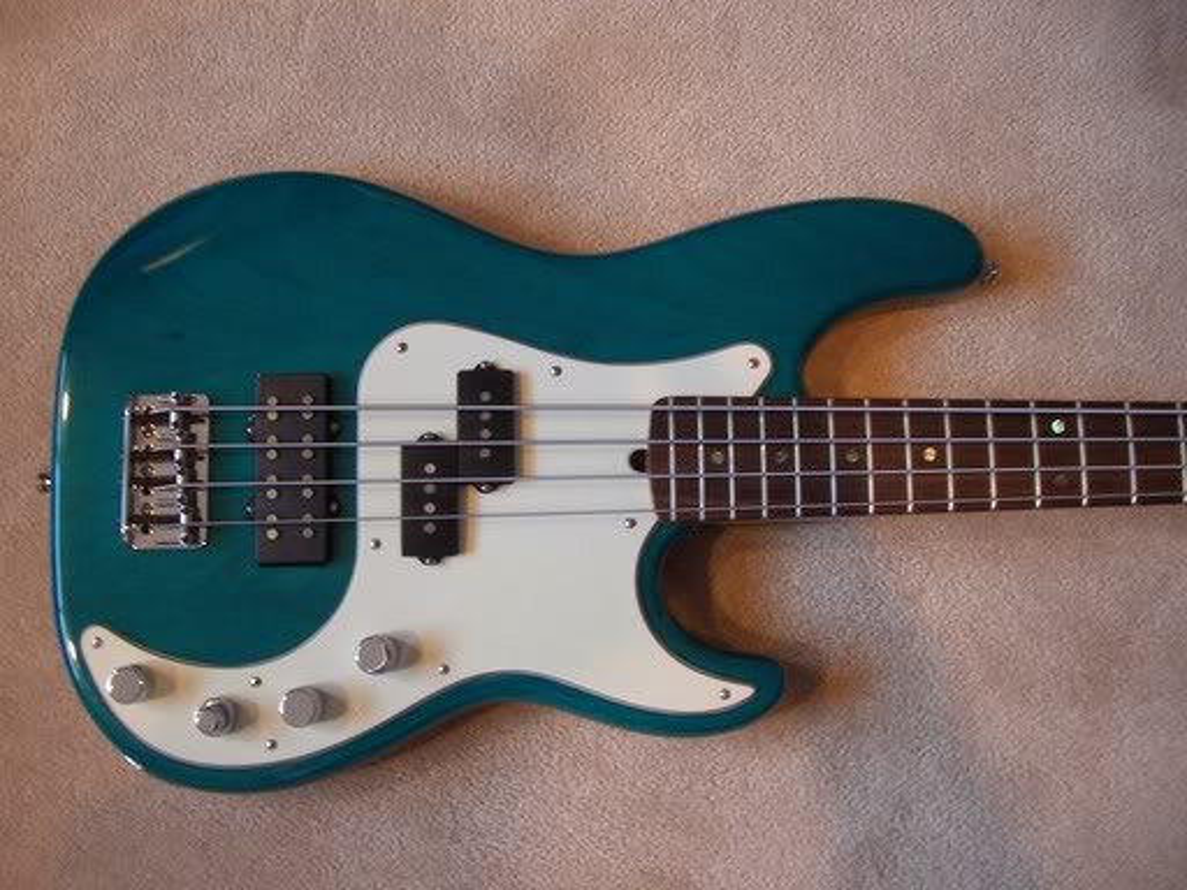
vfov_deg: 40.7
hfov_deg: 52.6
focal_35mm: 35
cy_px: 445
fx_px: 1200
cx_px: 594
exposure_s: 1/25
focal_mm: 5.8
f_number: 2.6
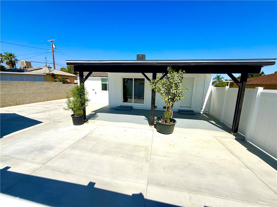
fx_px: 112
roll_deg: -1.5
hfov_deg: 102.1
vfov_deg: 85.7
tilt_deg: -6.5
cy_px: 104
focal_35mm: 14
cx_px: 138
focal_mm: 2.22
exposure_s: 1/3891
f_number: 2.2
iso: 50
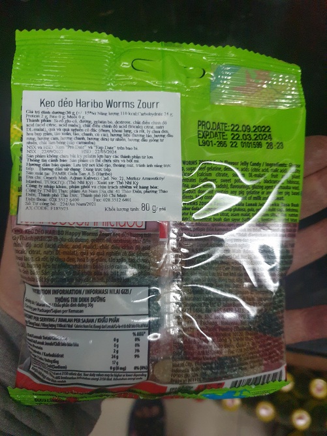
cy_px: 218
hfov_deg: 53.1
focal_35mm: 26
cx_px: 164
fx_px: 327
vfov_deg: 67.3
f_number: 1.5
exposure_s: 1/20
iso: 320
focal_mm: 4.3
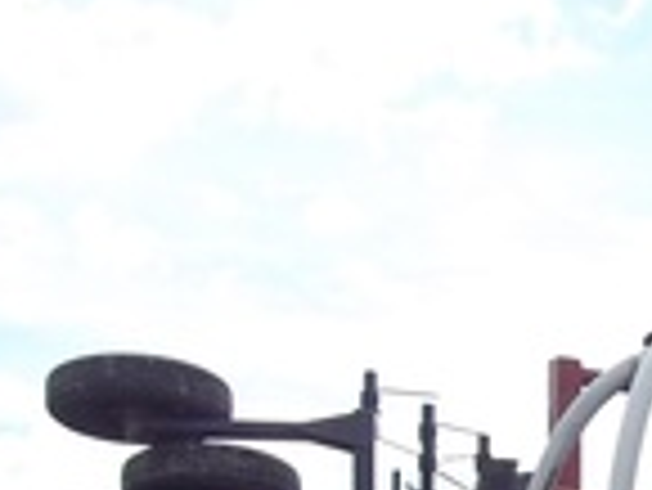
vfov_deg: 11.5
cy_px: 881
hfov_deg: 15.0
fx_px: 2262
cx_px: 1030
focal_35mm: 120
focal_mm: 5.7
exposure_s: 1/800
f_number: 2.9
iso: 64
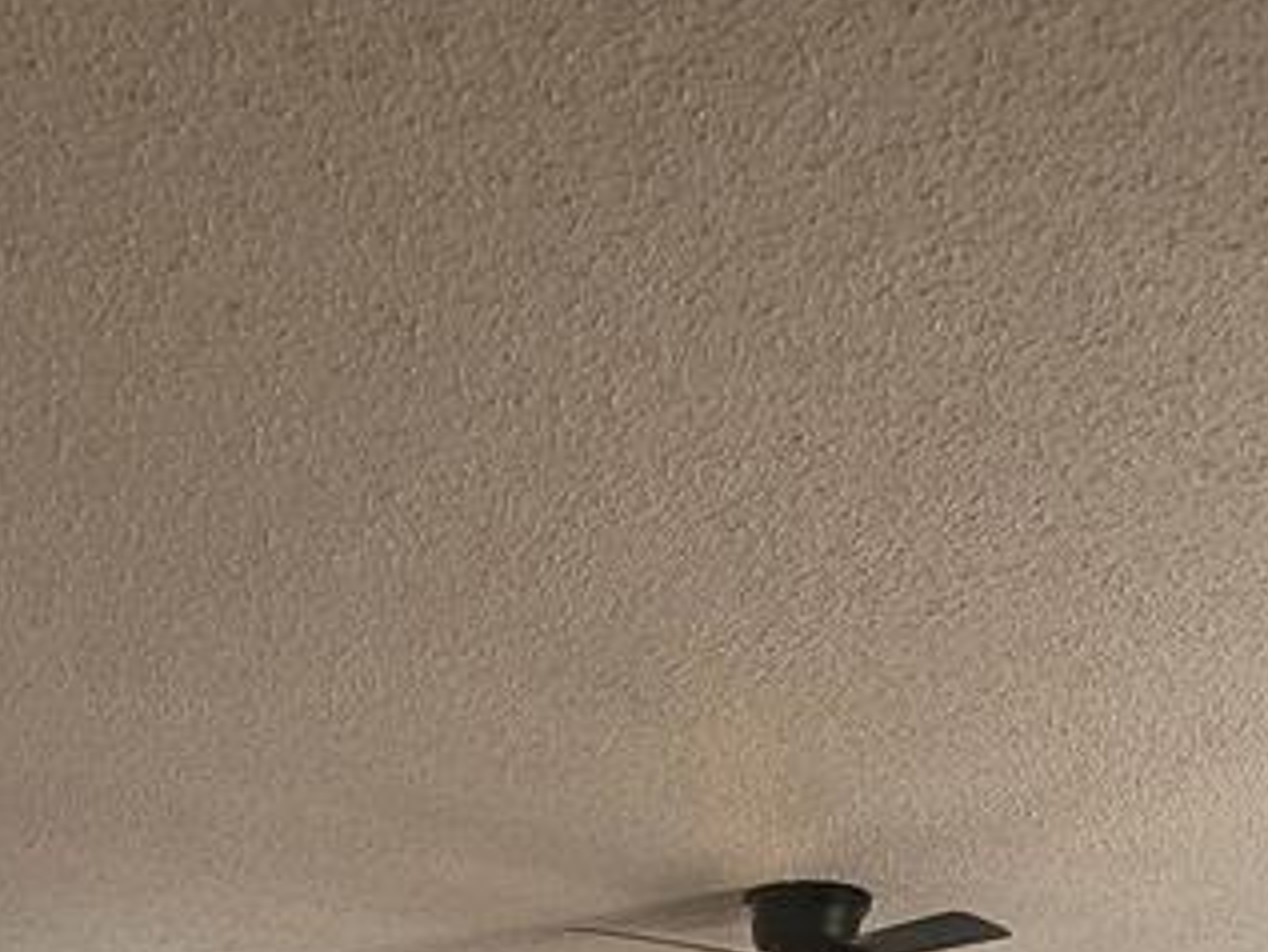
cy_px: 1488
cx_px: 468
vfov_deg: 24.8
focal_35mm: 42
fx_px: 1539
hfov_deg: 44.4
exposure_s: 1/60
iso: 100
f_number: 2.2
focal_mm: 1.74
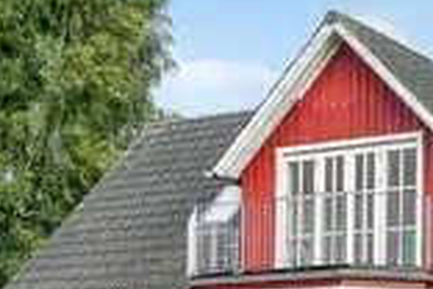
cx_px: 339
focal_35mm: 119
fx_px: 1431
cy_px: 303
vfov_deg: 11.4
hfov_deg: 17.1
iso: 400
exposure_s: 1/50
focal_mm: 31
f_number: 8
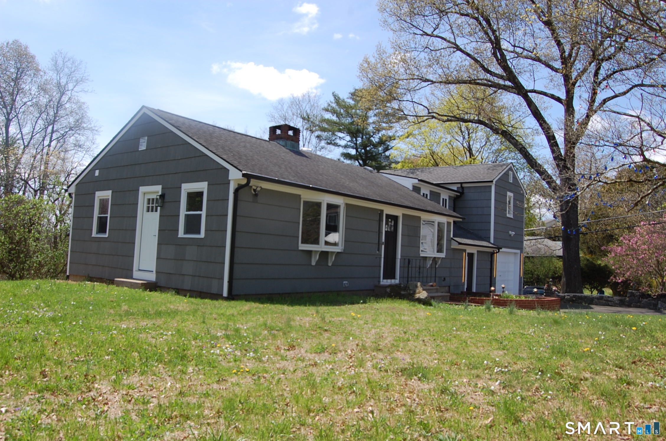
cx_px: 333
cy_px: 220
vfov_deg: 47.8
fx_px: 499
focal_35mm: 27
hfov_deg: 67.5
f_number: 8
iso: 200
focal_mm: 18
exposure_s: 1/250
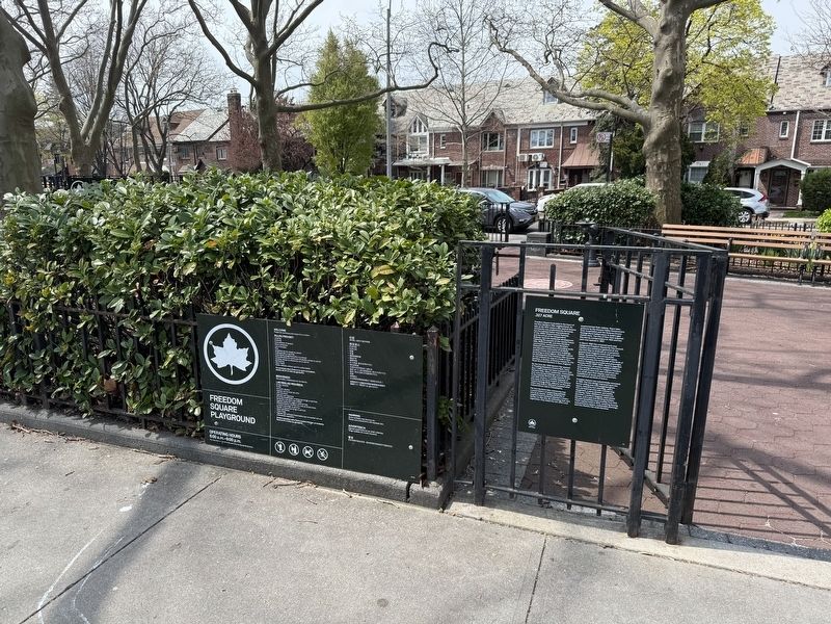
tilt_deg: -12.7
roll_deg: -0.7
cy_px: 312
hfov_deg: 71.6
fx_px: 576
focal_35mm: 24
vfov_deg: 56.8
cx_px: 416
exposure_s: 1/2110
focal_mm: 6.76
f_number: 1.78
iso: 80
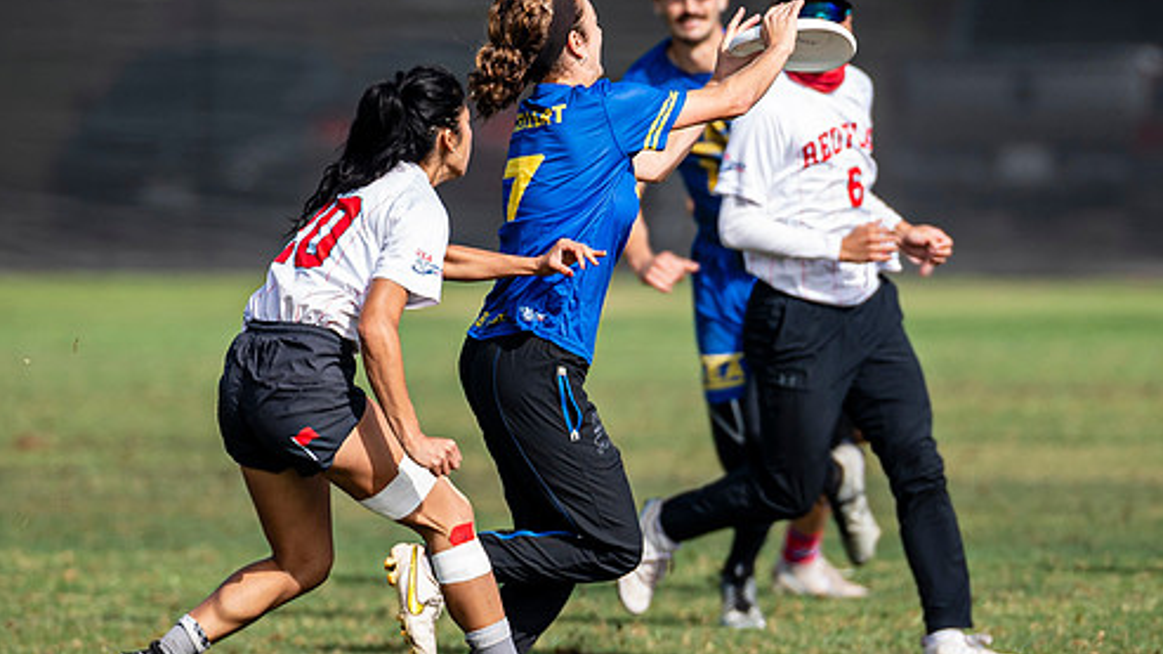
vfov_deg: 1.6
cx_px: 666
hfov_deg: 2.9
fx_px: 22845
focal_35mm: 741
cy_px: 330
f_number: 3.2
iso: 100
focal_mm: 300
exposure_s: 1/1250
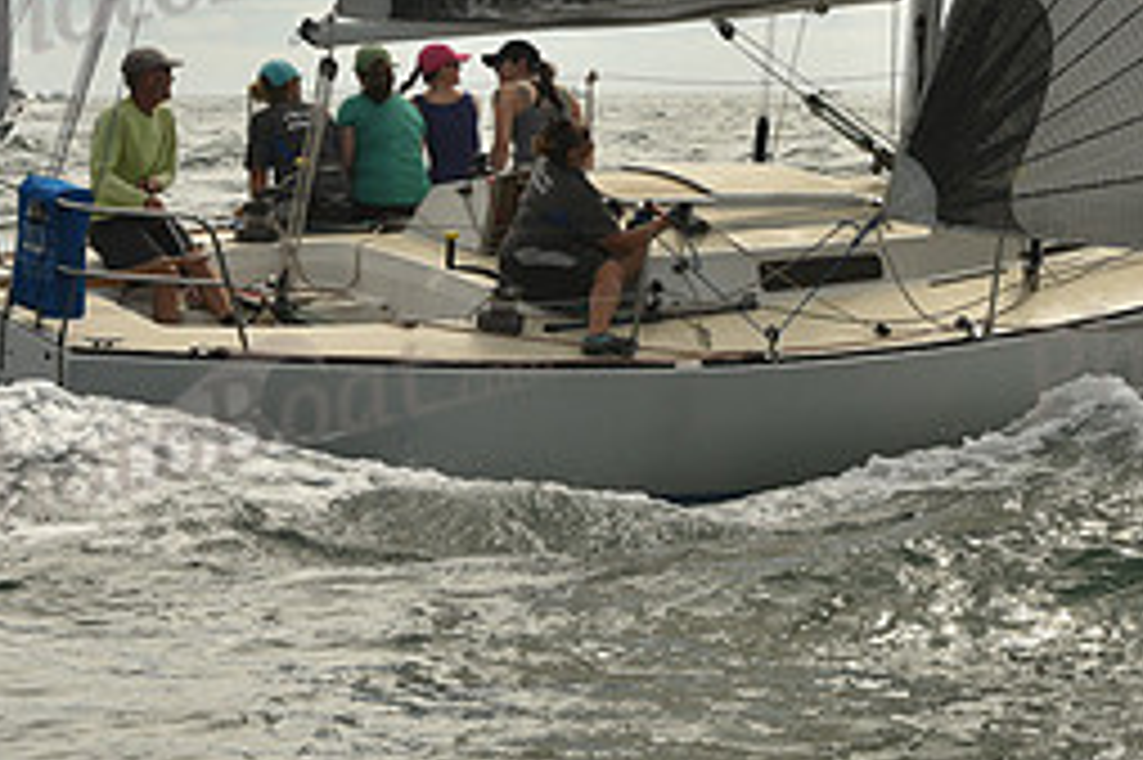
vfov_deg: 6.1
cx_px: 792
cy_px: 133
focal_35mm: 224
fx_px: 7107
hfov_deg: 9.2
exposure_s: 1/1600
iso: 320
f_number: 10
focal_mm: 98
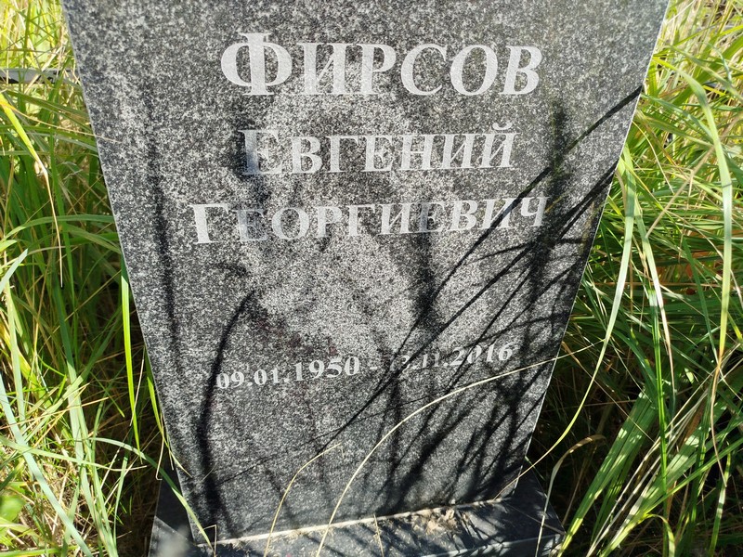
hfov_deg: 71.6
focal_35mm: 24
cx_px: 372
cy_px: 278
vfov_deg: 56.8
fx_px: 515
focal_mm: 5.31
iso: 50
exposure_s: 1/361
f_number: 1.7
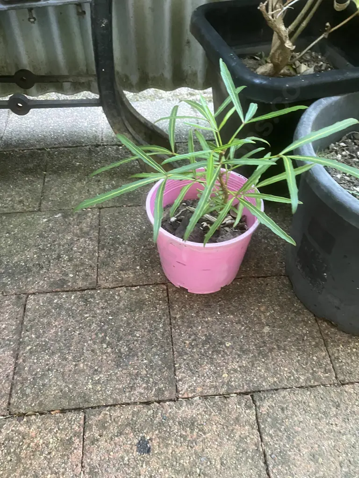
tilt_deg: -48.2
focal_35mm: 28
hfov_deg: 49.7
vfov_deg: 63.4
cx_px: 180
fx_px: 387
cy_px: 239
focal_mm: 3.99
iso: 320
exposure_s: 1/51
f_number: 1.8
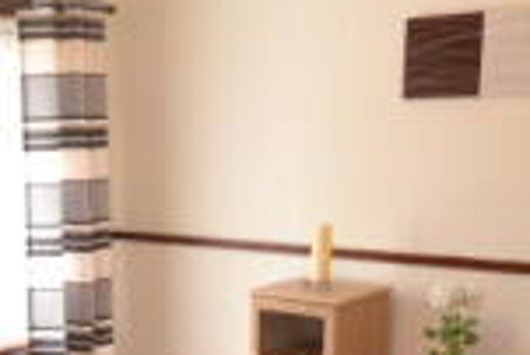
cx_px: 23
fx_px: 958
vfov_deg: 20.3
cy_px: 357
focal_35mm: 65
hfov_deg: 29.3
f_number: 3.5
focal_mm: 10
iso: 900
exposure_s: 1/60
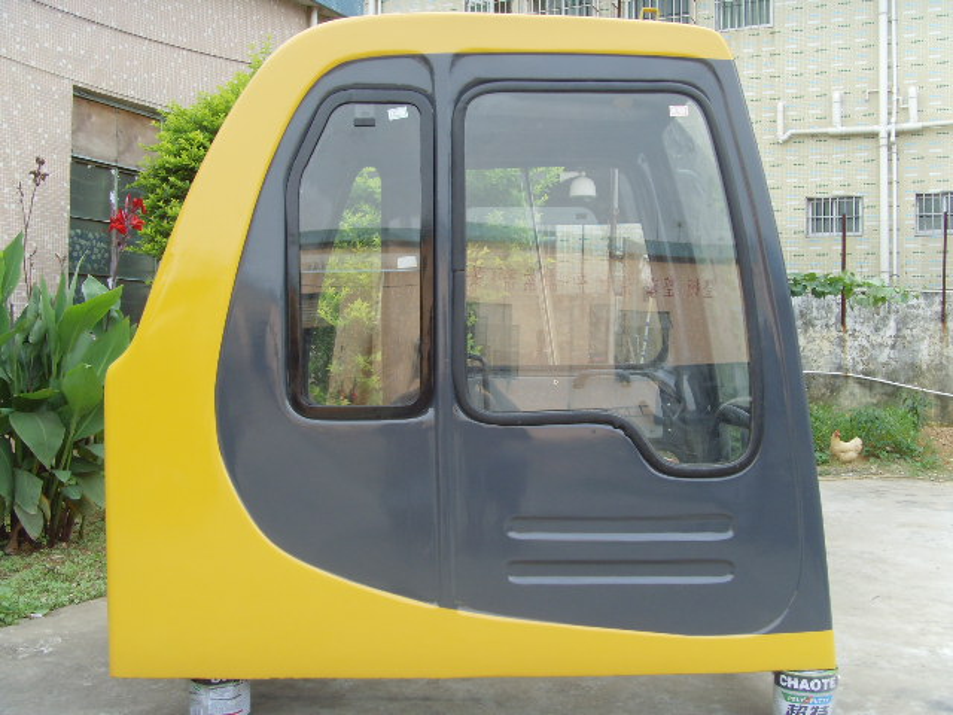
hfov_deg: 47.9
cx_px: 476
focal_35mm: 39
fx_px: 1074
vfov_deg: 36.8
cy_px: 358
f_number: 3.5
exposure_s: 1/125
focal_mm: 6.6
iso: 80
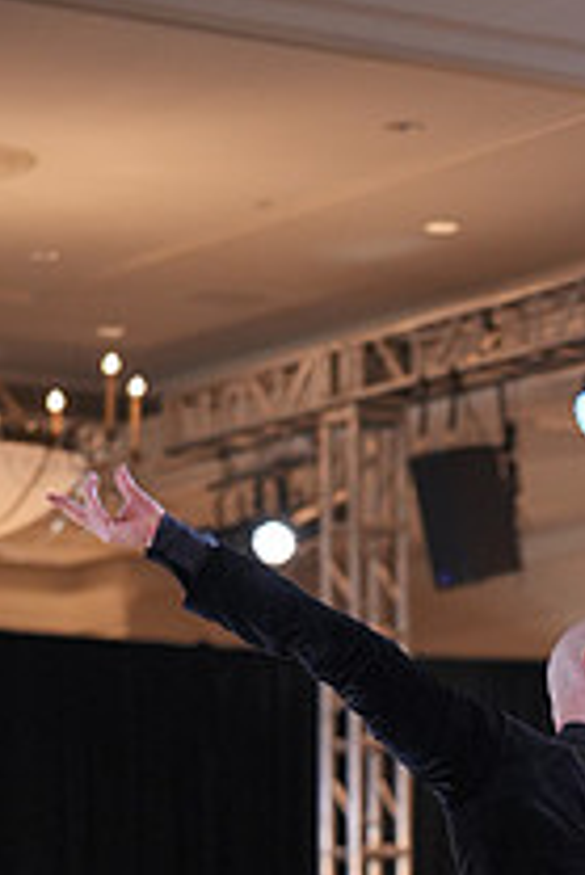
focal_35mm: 173
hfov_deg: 7.9
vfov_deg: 11.5
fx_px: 4210
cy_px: 1191
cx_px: 743
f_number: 2
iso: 1250
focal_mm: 62
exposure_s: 1/500
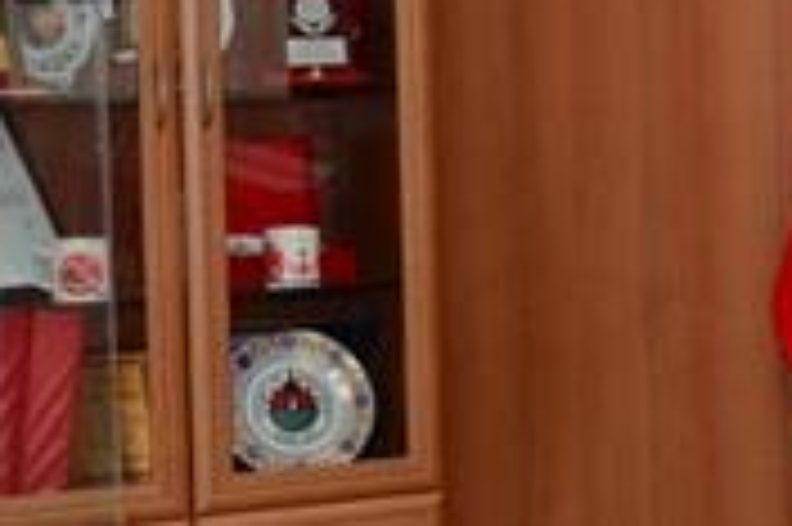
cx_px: 1580
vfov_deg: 9.1
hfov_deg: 12.2
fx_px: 3297
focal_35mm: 150
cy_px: 162
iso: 1000
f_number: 7.1
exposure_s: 1/60
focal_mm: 22
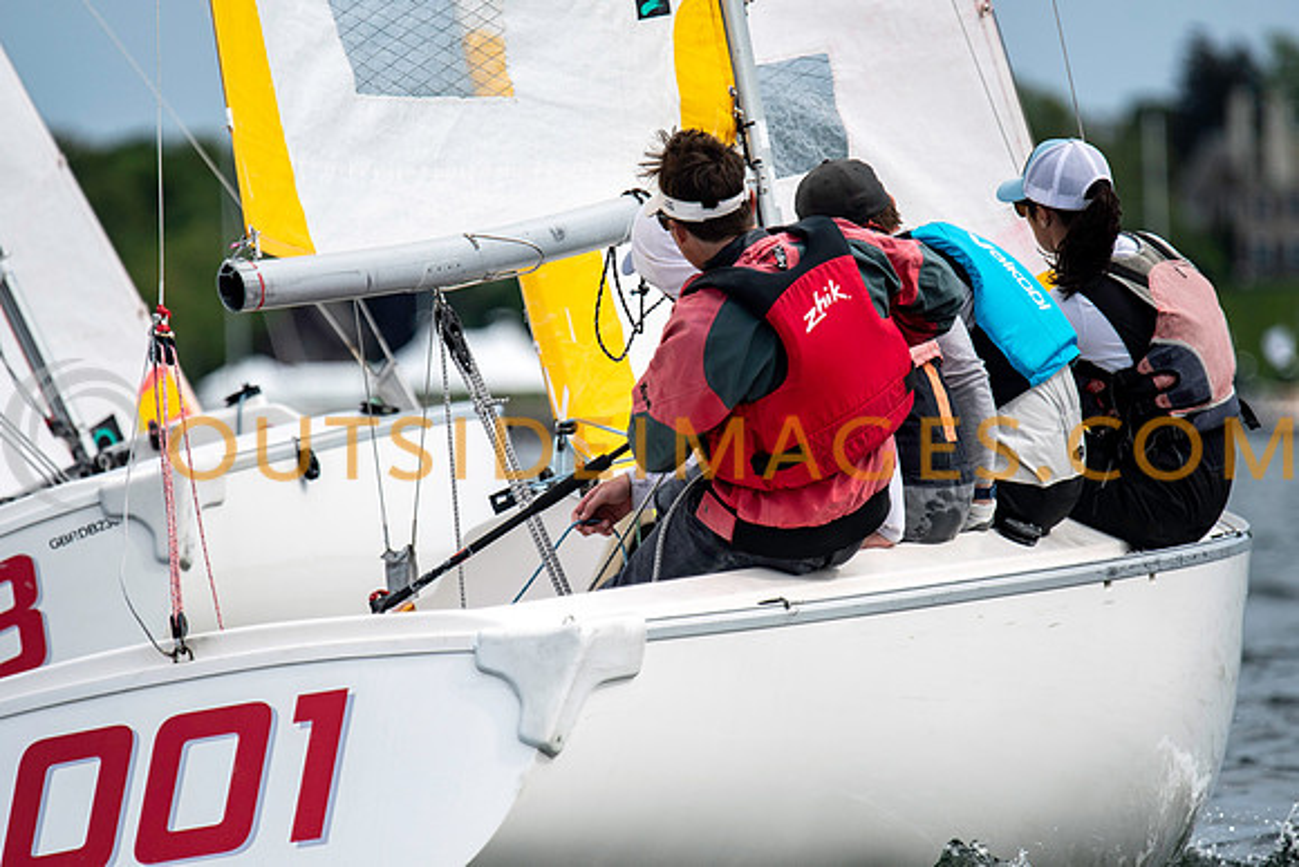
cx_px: 650
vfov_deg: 3.1
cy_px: 434
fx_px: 16241
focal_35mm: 450
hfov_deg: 4.6
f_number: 4
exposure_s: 1/4000
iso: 250
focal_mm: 300
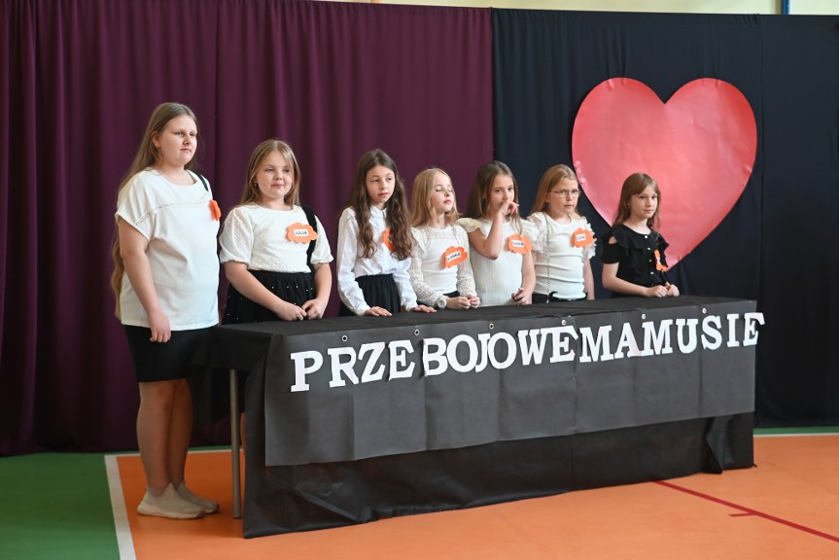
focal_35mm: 85
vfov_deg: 16.1
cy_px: 280
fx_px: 1982
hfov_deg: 23.9
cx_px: 420
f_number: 2.8
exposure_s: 1/125
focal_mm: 85
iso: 1250
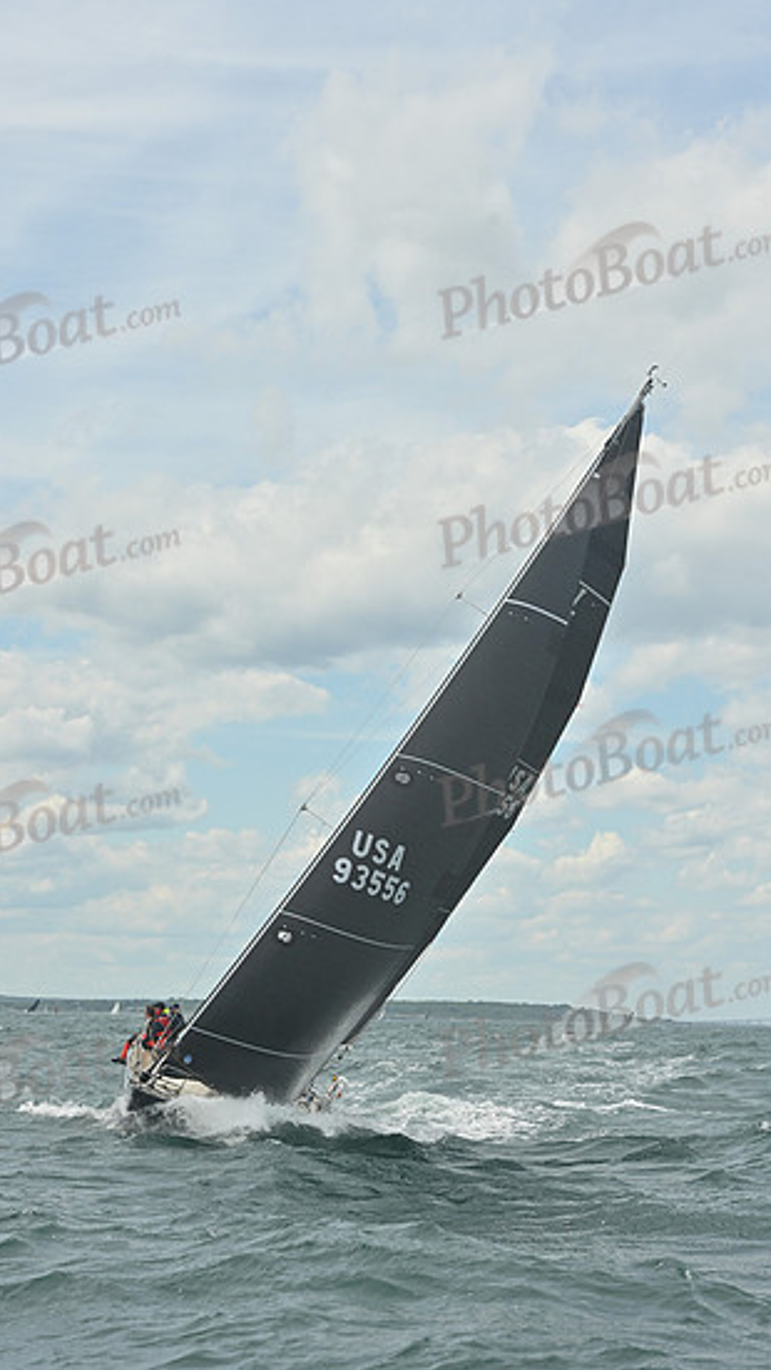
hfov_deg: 14.1
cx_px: 310
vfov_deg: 24.7
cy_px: 669
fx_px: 3125
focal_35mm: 86
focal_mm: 78
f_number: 11
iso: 320
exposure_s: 1/1250
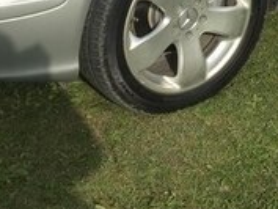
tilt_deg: -12.6
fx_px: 868
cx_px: 262
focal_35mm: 108
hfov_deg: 17.9
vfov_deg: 12.8
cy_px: -133
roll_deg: -0.8
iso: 32
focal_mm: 4.15
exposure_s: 1/1199
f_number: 2.2
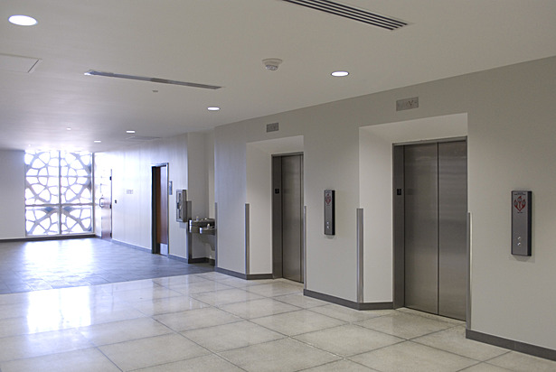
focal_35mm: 33
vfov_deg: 40.1
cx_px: 278
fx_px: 510
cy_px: 186
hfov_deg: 57.2
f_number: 4
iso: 400
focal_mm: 22
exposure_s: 1/25
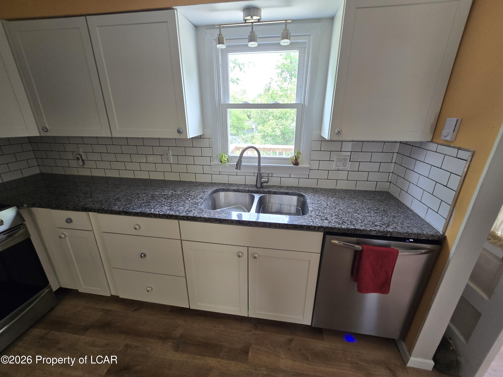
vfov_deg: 89.9
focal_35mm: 13
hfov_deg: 106.2
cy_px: 188
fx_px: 189
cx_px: 252
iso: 100
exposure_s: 1/60
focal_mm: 2.2
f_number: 2.2
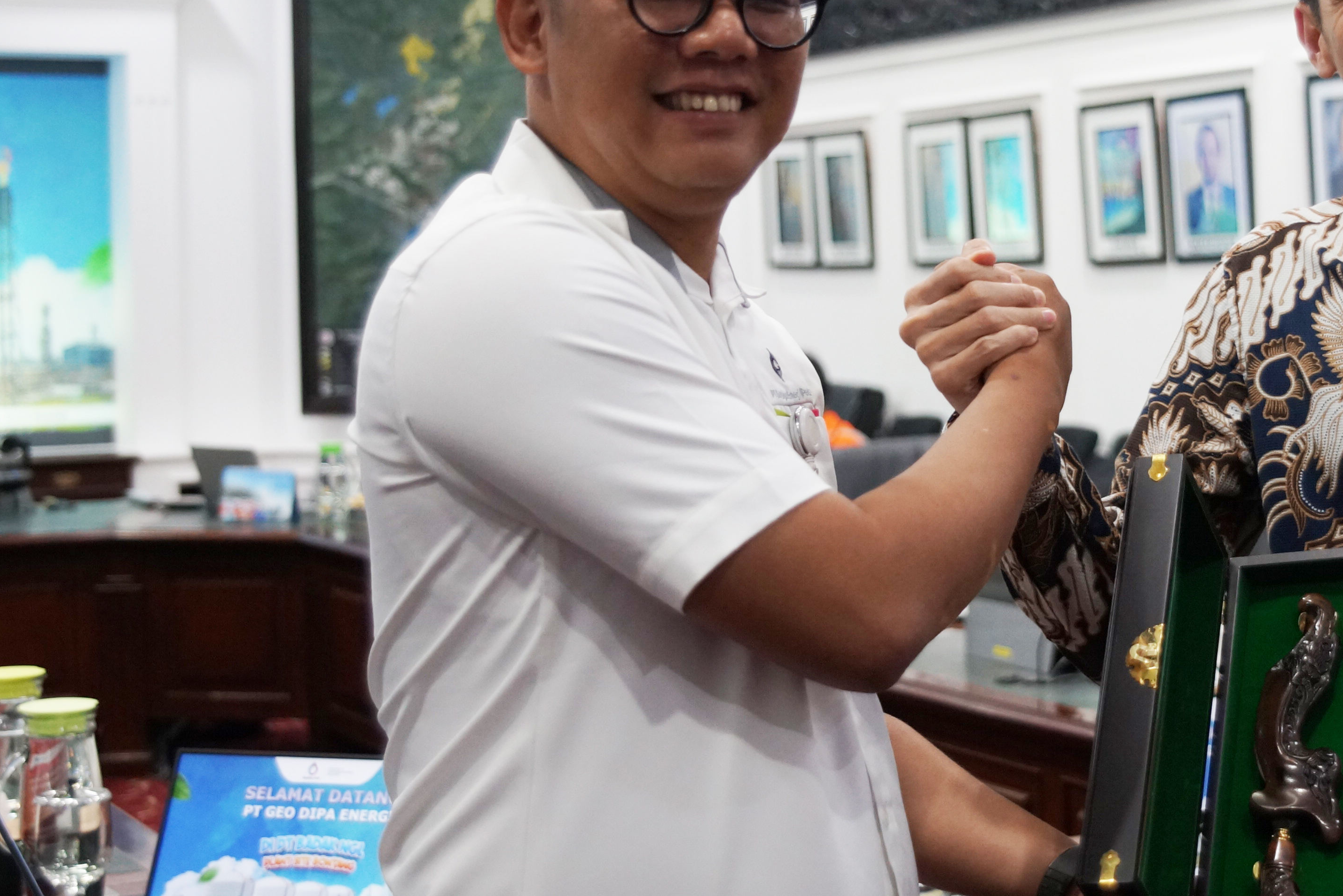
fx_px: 3917
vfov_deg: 13.0
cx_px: 1014
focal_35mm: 105
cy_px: 373
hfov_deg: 19.3
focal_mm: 50
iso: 800
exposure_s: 1/125
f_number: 2.8
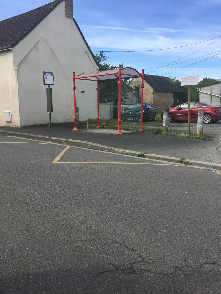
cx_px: 110
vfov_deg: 61.7
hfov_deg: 48.2
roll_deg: +0.0
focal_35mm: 29
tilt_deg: -9.7
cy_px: 147
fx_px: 247
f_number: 2.2
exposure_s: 1/1183
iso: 25
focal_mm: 4.15
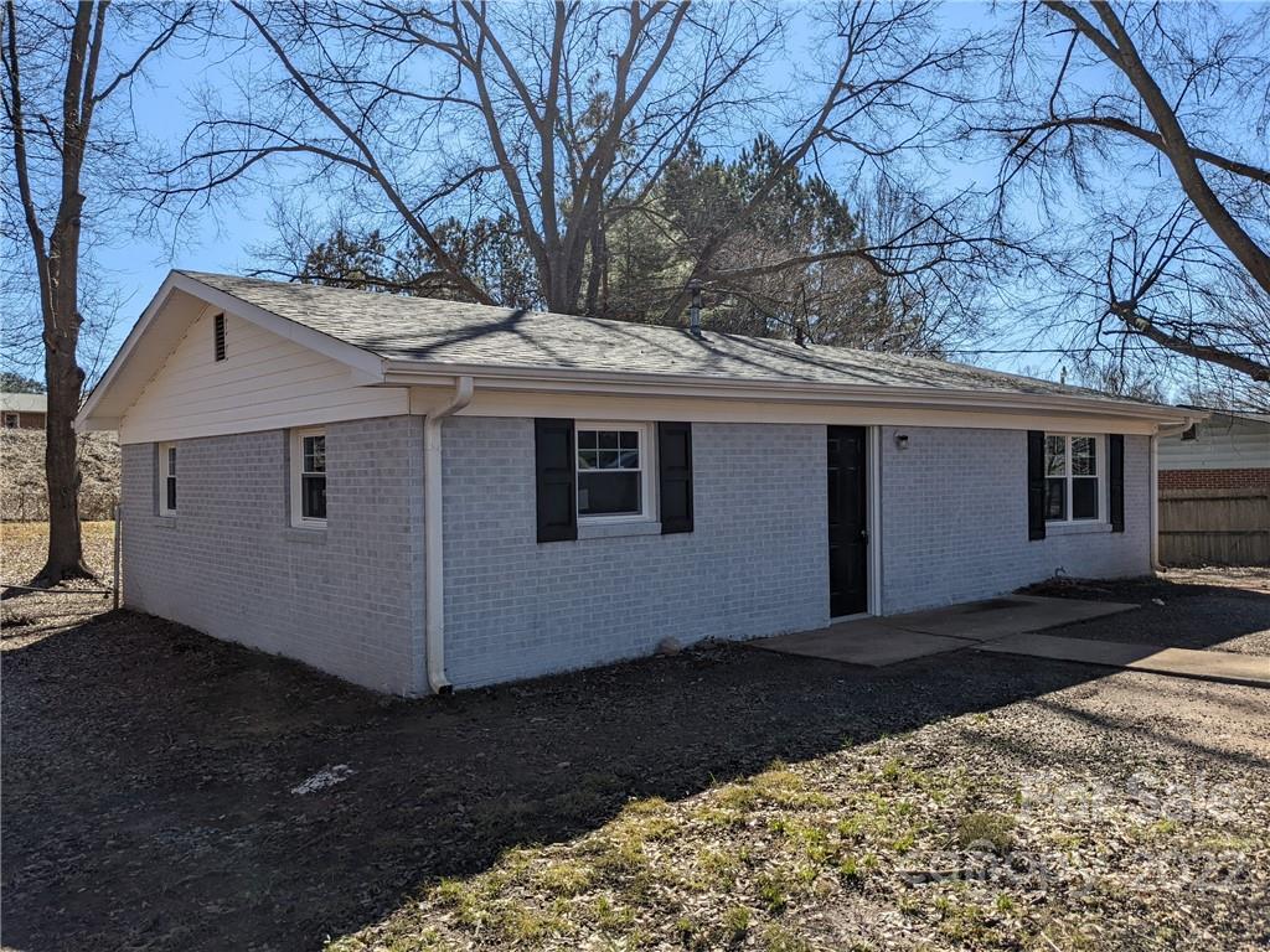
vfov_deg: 51.4
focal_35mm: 27
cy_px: 476
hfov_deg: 65.3
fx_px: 991
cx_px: 635
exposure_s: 1/2933
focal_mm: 4.38
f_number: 1.73
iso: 46
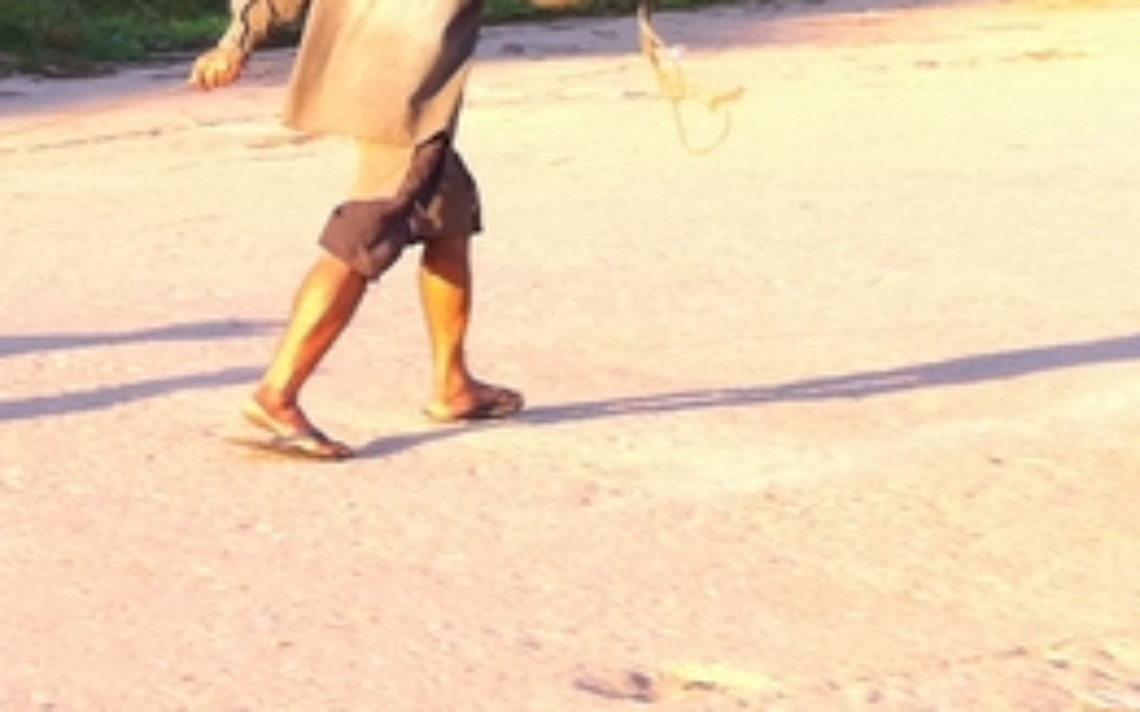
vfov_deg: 9.5
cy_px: -26
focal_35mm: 137
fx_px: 4255
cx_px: -336
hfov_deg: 14.6
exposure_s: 1/127
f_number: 2.8
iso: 80
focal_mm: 3.85
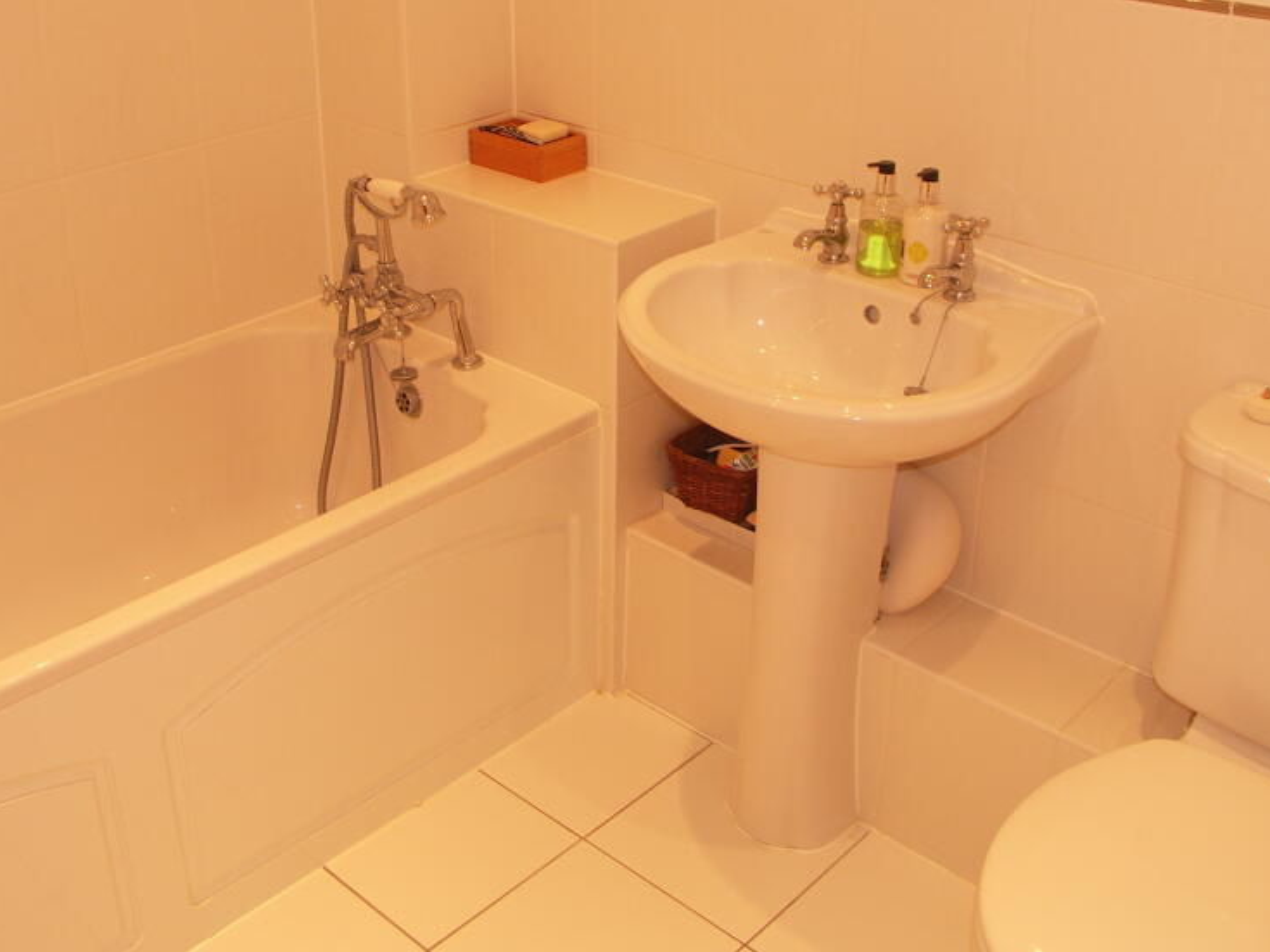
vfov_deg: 36.4
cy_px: 302
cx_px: 572
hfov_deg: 47.8
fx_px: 1431
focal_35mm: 39
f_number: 2.8
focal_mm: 7.2
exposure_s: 1/20
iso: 100
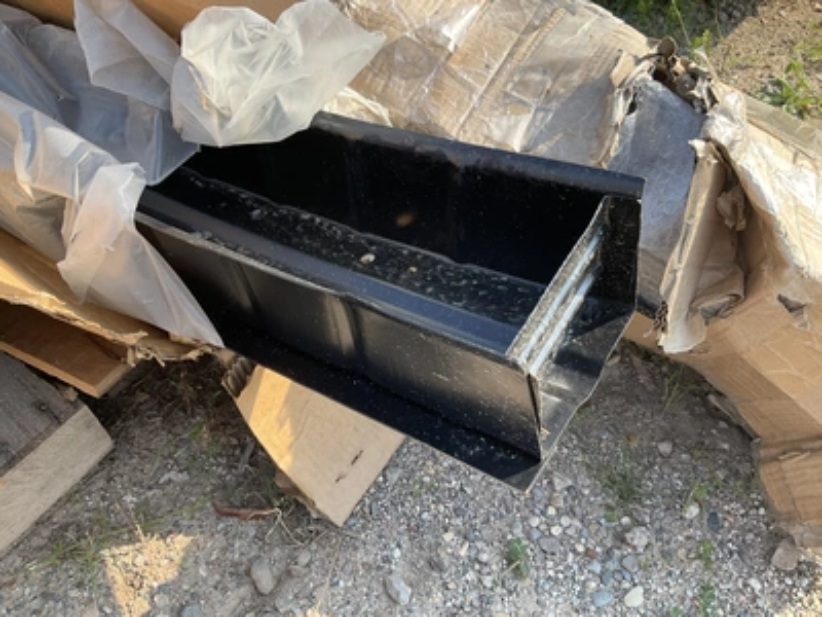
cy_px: 308
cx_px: 411
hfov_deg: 61.7
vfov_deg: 48.2
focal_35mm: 29
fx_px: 689
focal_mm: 3
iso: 25
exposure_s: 1/400
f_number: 1.8
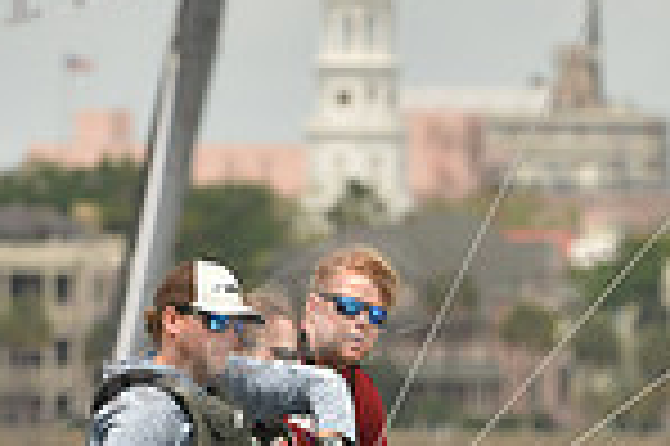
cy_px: 493
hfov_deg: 1.8
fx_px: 21695
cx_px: 868
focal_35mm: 1167
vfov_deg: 1.2
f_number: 7.1
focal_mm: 300
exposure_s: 1/1250
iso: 320
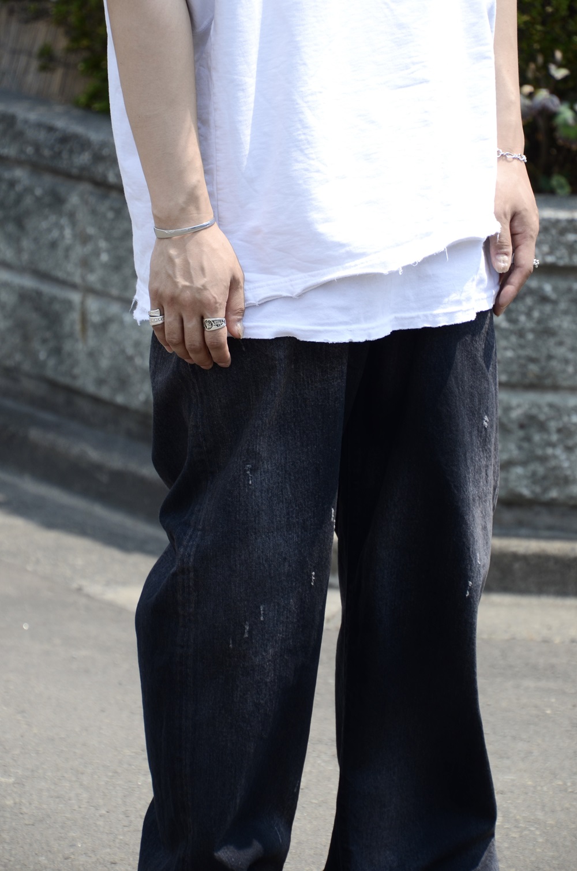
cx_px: 288
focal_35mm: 165
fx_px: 3983
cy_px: 436
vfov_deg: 12.5
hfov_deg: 8.3
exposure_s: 1/640
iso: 200
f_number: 5.6
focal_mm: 110
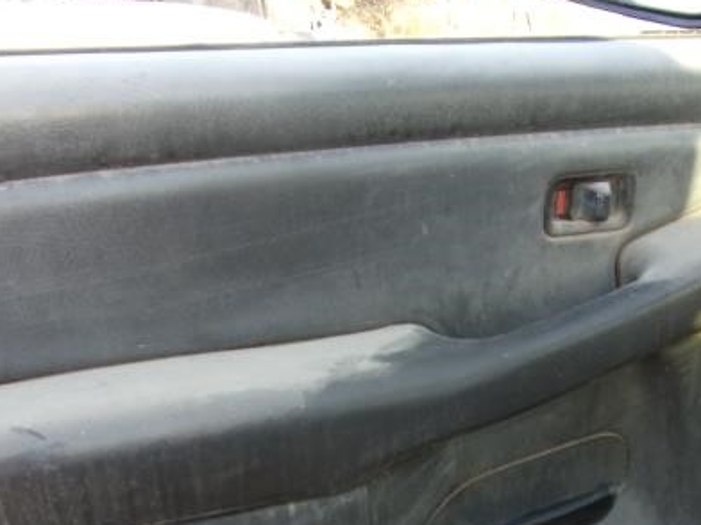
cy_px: 455
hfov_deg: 38.6
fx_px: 992
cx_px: 451
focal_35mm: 49
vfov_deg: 28.7
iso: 80
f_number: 3.3
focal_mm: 4.3
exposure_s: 1/80
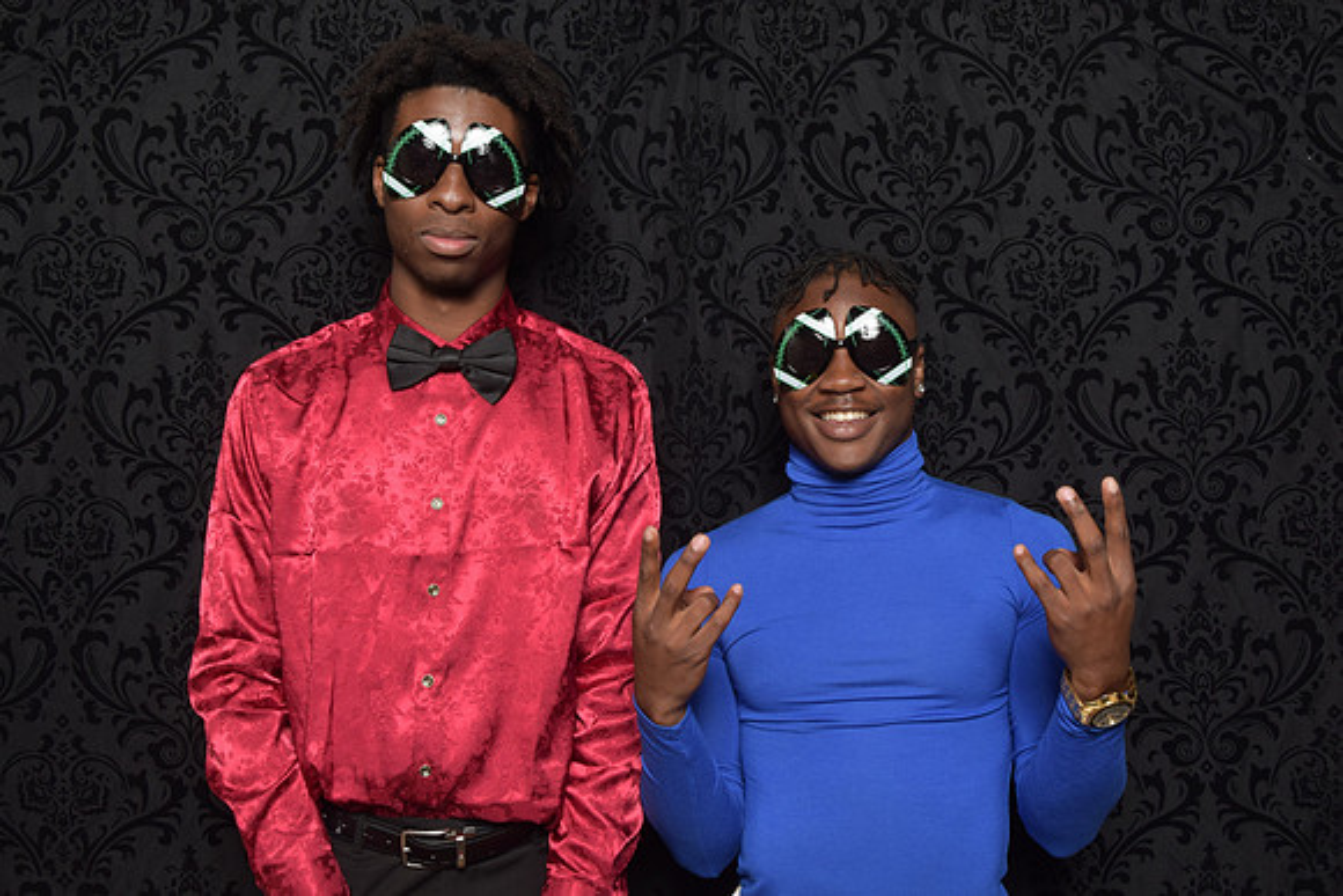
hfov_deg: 49.5
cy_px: 448
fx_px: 1455
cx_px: 672
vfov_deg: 34.2
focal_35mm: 39
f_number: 20
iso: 500
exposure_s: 1/60
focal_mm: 26
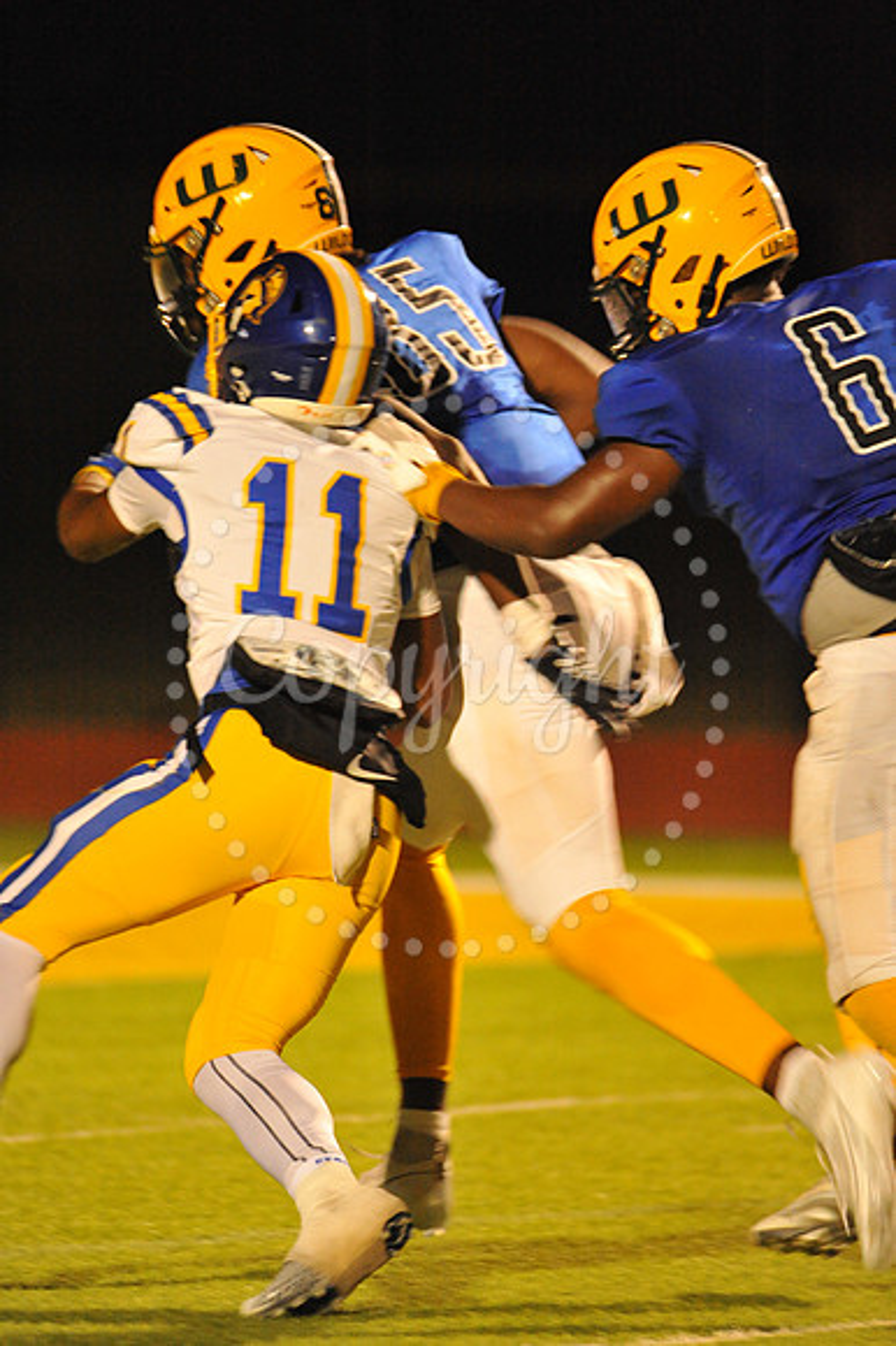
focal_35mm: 600
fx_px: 22425
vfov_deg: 3.4
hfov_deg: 2.3
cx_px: 448
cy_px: 673
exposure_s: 1/160
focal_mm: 600
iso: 6400
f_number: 6.3
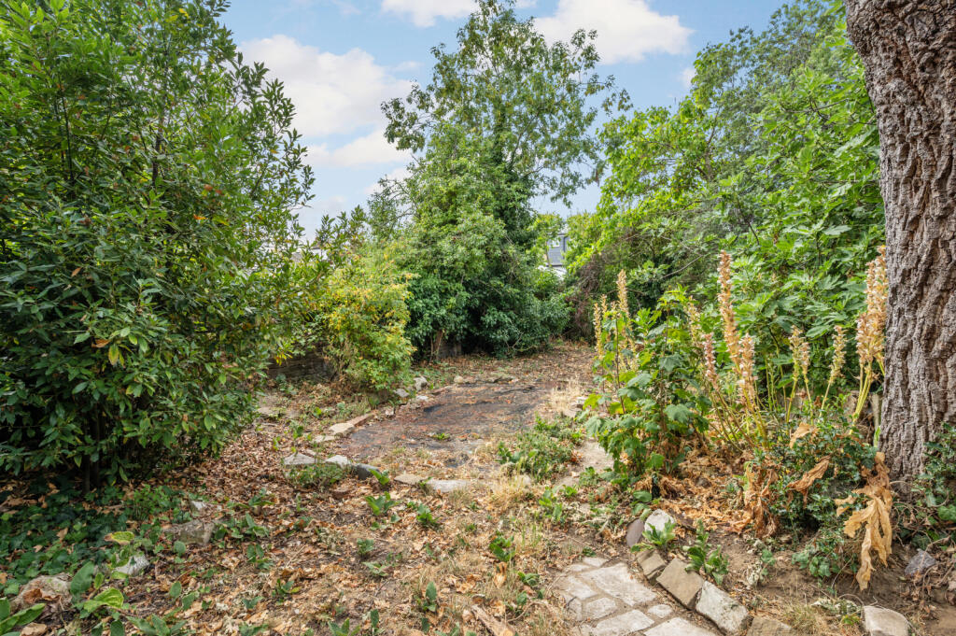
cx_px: 478
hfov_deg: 91.7
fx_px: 464
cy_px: 318
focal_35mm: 18
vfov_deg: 68.8
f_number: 8
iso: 200
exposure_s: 1/200
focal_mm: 17.5
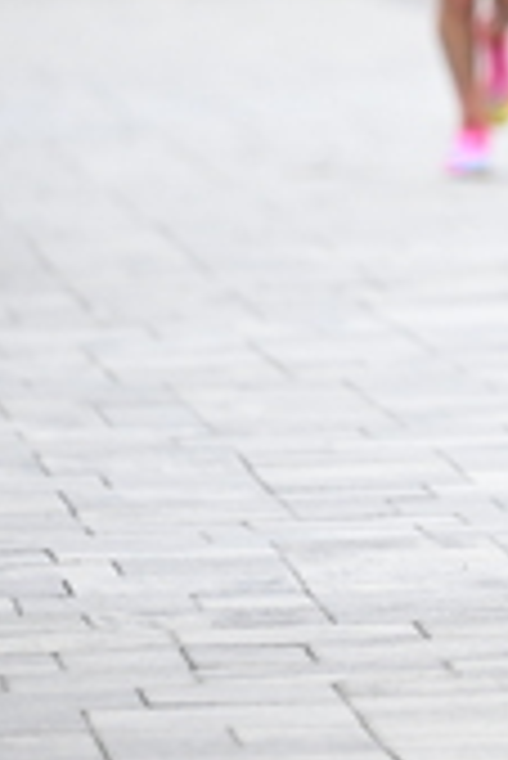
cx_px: 802
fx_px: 12039
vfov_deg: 3.6
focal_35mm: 570
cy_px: -13
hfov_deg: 2.4
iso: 1600
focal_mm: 175
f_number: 2.8
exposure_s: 1/1250
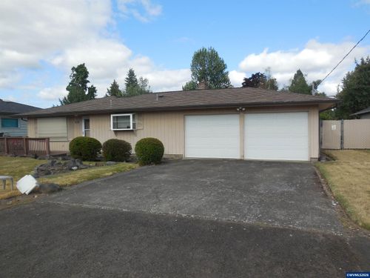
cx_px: 185
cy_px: 139
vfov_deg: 54.9
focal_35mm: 25
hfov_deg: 69.4
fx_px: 267
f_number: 3.1
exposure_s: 1/1250
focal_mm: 4.5
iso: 125
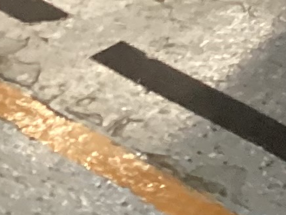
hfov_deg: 7.5
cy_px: -563
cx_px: 878
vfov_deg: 5.7
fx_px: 1910
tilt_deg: -21.3
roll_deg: +1.3
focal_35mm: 231
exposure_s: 1/40
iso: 320
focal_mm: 3.3
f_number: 2.4
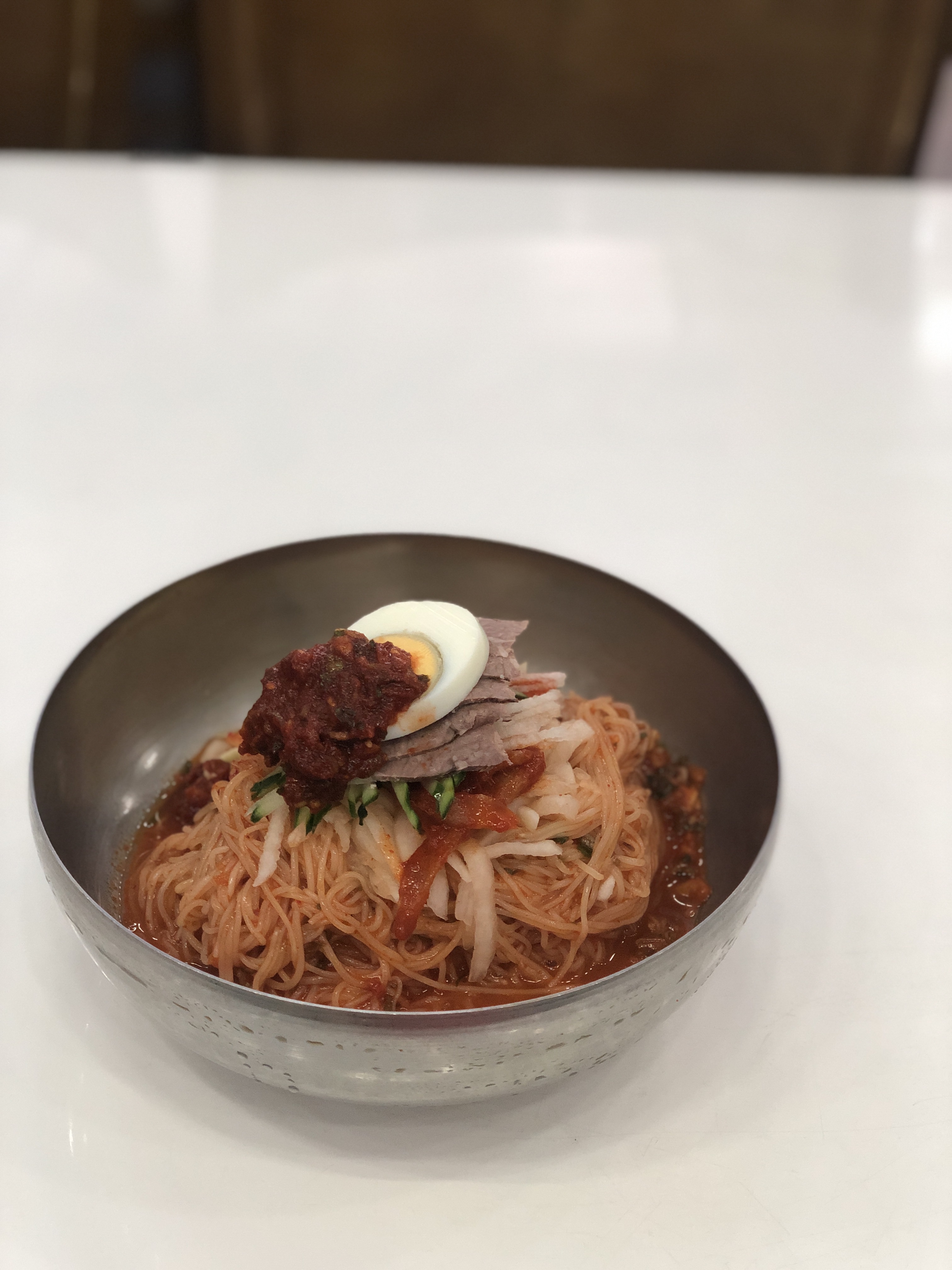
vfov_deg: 36.8
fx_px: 1907
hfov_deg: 28.0
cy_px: 635
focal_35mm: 52
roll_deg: -2.1
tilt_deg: -35.7
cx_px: 476
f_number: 2.4
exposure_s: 1/60
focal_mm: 6
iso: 80
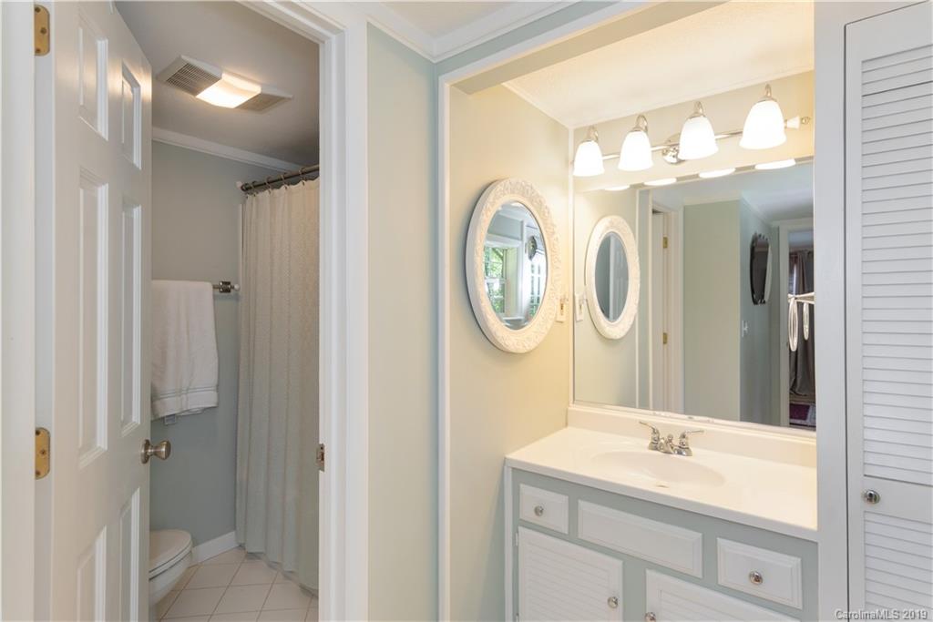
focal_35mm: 18
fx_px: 467
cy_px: 311
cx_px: 466
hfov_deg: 90.0
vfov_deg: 67.4
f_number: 7.1
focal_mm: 18
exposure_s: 1/50
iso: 320
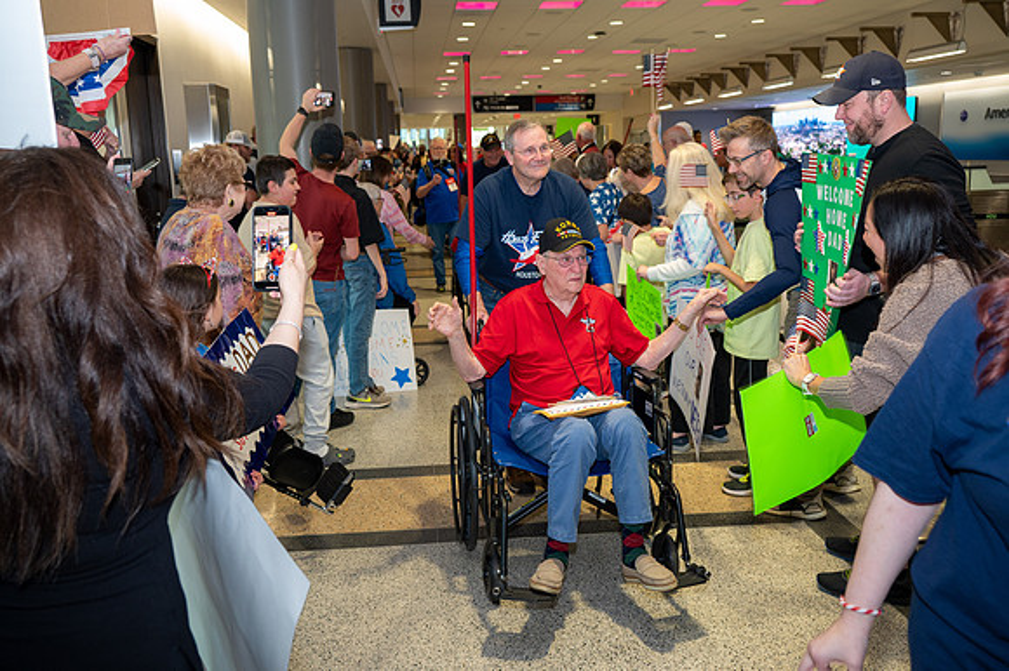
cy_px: 336
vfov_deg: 42.3
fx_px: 868
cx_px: 504
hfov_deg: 60.3
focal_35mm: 31
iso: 1100
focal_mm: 31
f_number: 4.5
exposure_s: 1/40
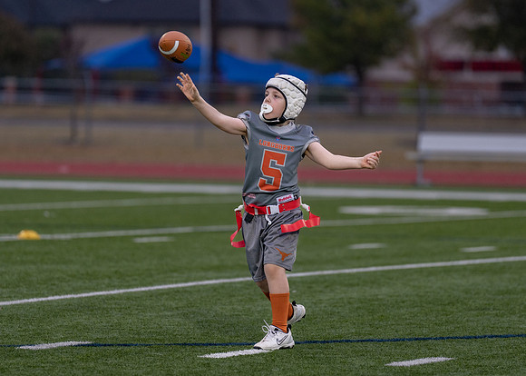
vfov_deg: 5.0
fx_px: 4309
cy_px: 184
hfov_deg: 7.0
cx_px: 269
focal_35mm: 289
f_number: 2.8
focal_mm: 200
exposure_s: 1/1000
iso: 800
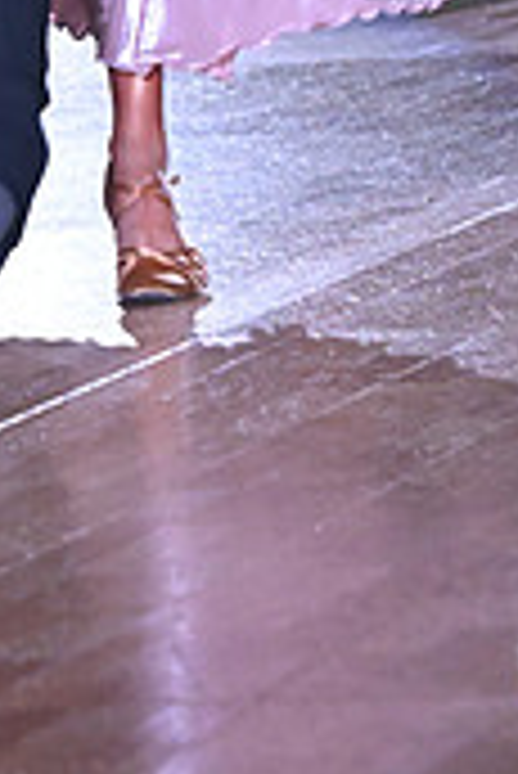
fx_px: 8701
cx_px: -254
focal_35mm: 404
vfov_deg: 5.1
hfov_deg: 3.4
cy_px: -436
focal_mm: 120
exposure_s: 1/400
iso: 6400
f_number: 6.3
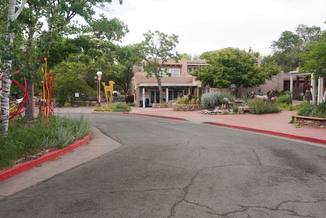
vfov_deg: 41.1
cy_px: 109
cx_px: 163
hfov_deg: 58.7
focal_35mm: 32
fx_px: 290
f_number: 6.3
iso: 100
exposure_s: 1/100
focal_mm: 32
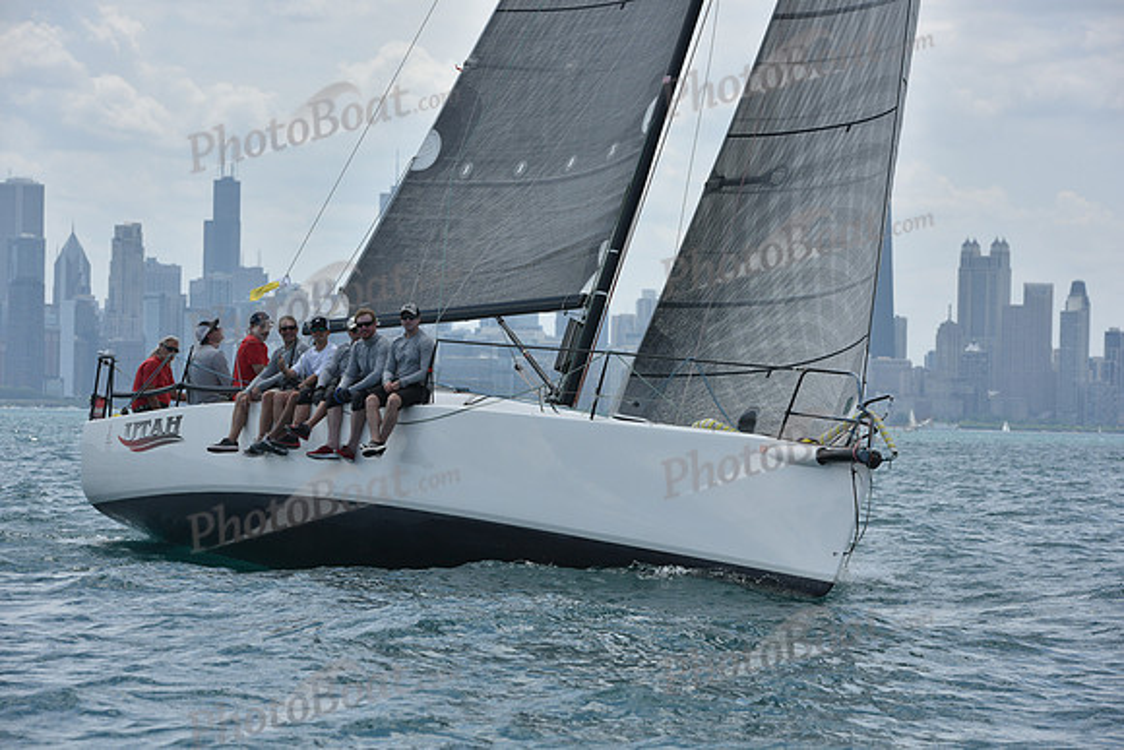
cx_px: 562
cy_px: 375
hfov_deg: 15.2
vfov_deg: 10.2
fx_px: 4216
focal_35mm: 135
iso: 250
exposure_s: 1/1250
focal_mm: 135
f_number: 9
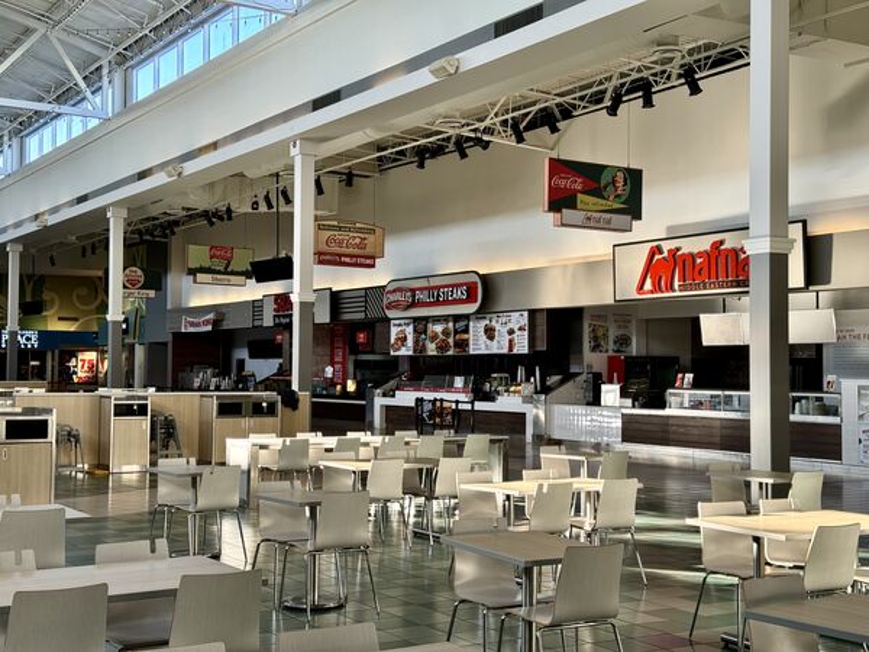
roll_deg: -1.3
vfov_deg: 30.3
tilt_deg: +2.5
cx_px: 434
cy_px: 326
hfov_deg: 39.7
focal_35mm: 48
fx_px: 1205
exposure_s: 1/122
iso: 50
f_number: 1.78
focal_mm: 6.86
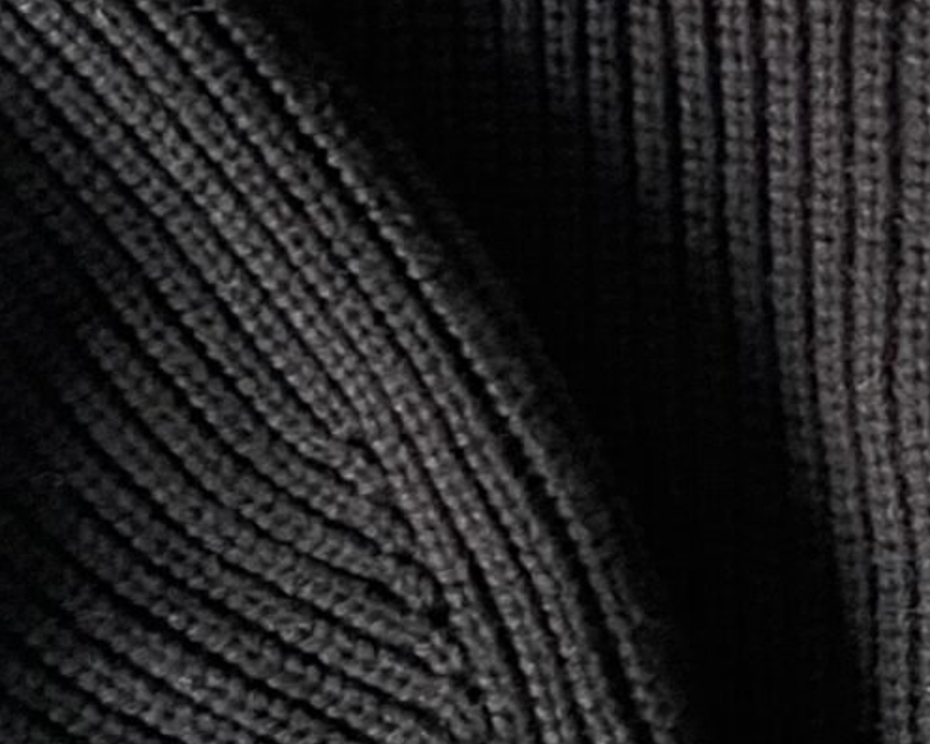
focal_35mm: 105
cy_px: 163
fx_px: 2890
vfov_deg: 14.6
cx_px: 780
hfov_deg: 18.1
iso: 640
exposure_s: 1/38
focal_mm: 4.2
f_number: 1.6
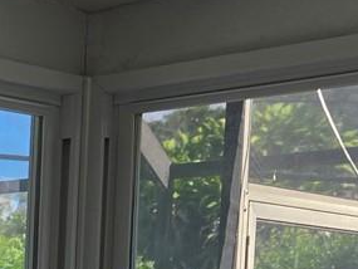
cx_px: -403
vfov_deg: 10.9
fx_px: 1335
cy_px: 437
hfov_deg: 12.9
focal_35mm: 129
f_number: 1.8
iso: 25
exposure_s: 1/299
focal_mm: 5.4
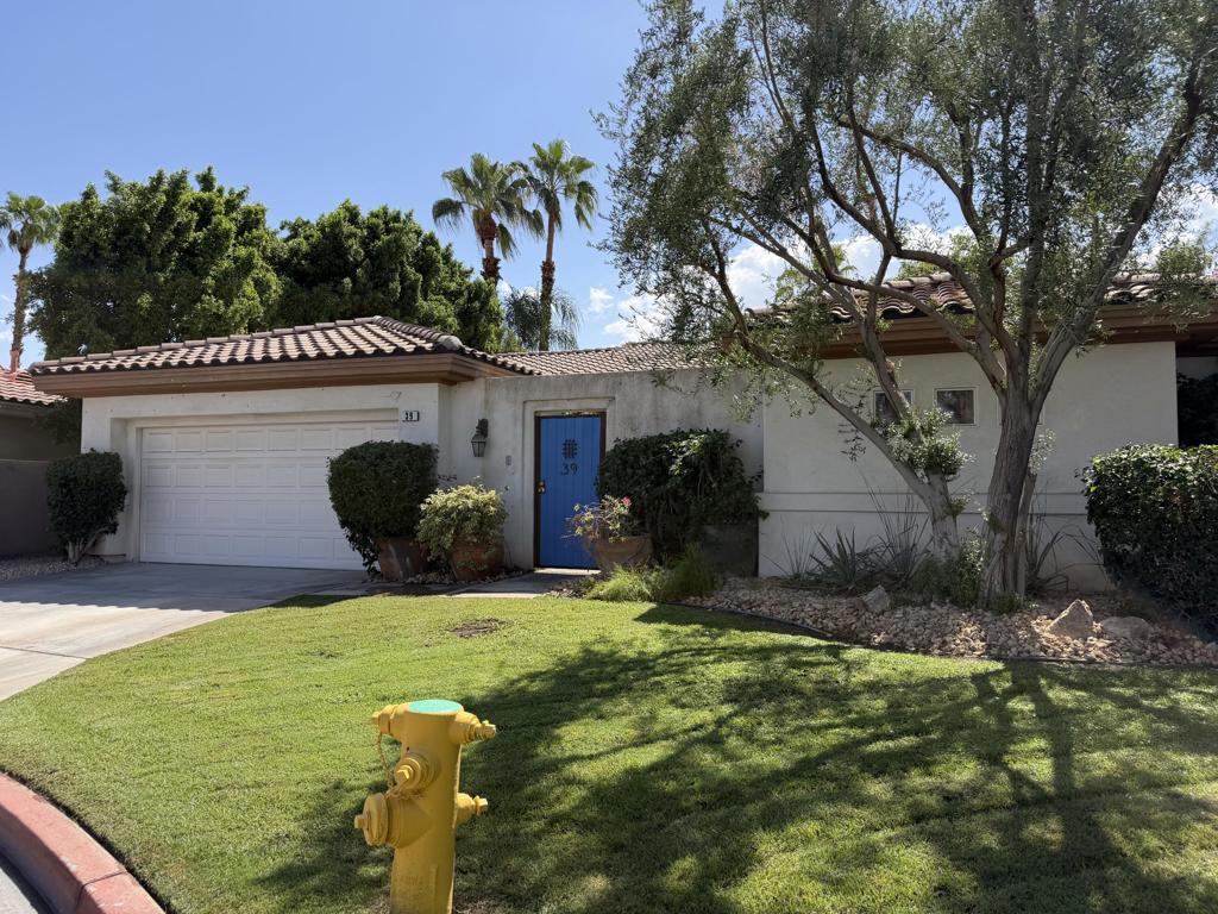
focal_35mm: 24
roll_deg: -0.4
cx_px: 609
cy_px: 457
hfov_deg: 71.6
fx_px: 844
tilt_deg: +2.8
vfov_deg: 56.8
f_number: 1.78
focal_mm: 6.76
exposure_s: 1/3584
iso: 80
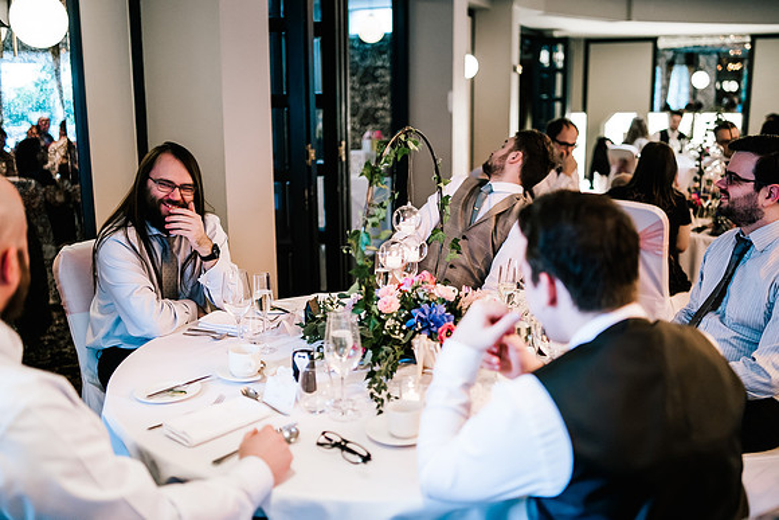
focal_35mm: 36
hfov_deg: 53.3
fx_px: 776
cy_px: 260
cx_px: 384
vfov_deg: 37.0
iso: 1600
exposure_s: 1/500
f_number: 1.4
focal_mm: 35
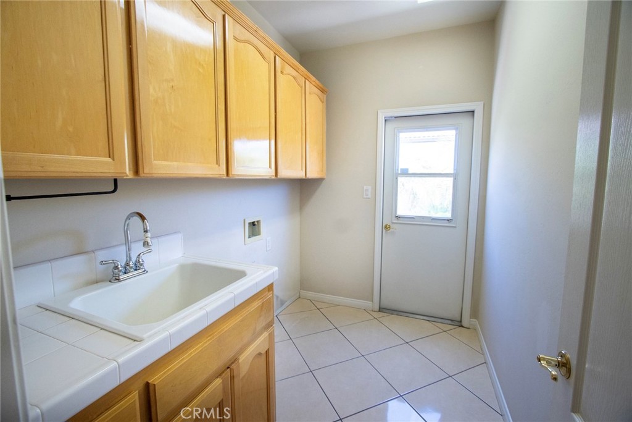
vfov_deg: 77.3
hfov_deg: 100.4
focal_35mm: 15
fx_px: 263
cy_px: 211
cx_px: 316
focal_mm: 10
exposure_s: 1/125
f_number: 5
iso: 800
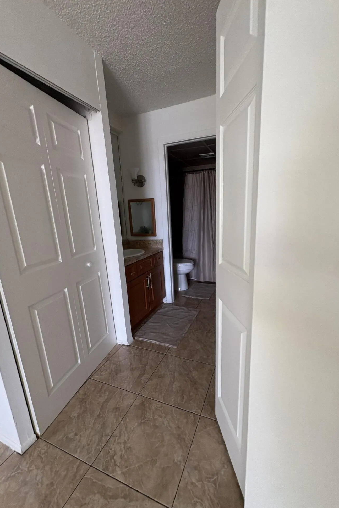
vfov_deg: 100.4
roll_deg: +2.5
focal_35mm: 15
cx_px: 177
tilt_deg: -12.4
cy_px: 260
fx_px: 212
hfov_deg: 77.3
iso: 250
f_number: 2.2
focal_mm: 2.22
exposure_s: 1/79
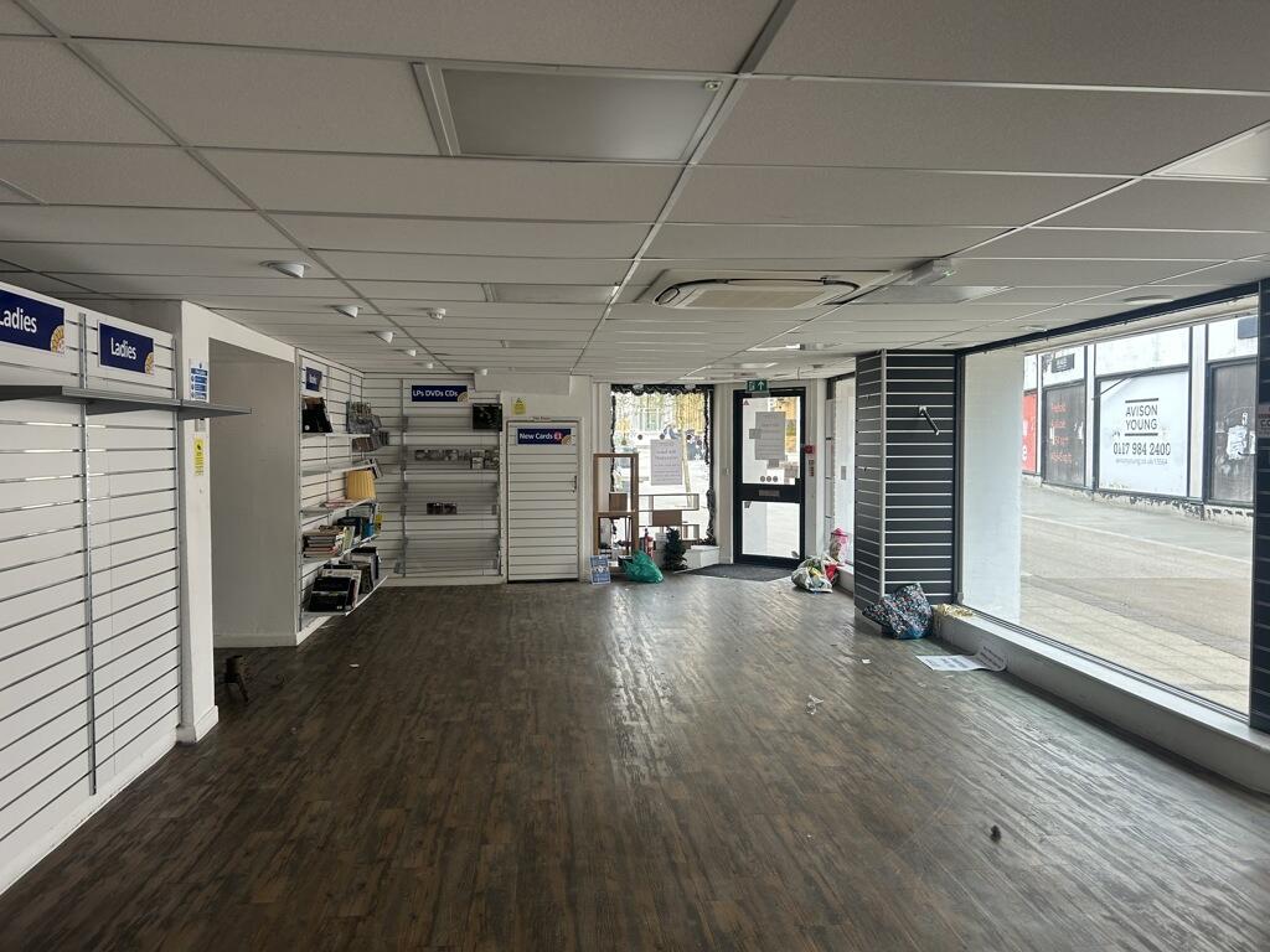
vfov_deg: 53.1
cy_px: 476
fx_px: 954
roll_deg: +0.5
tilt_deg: -2.0
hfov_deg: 67.3
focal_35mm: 26
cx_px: 635
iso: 64
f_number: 1.5
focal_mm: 5.7
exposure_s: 1/100
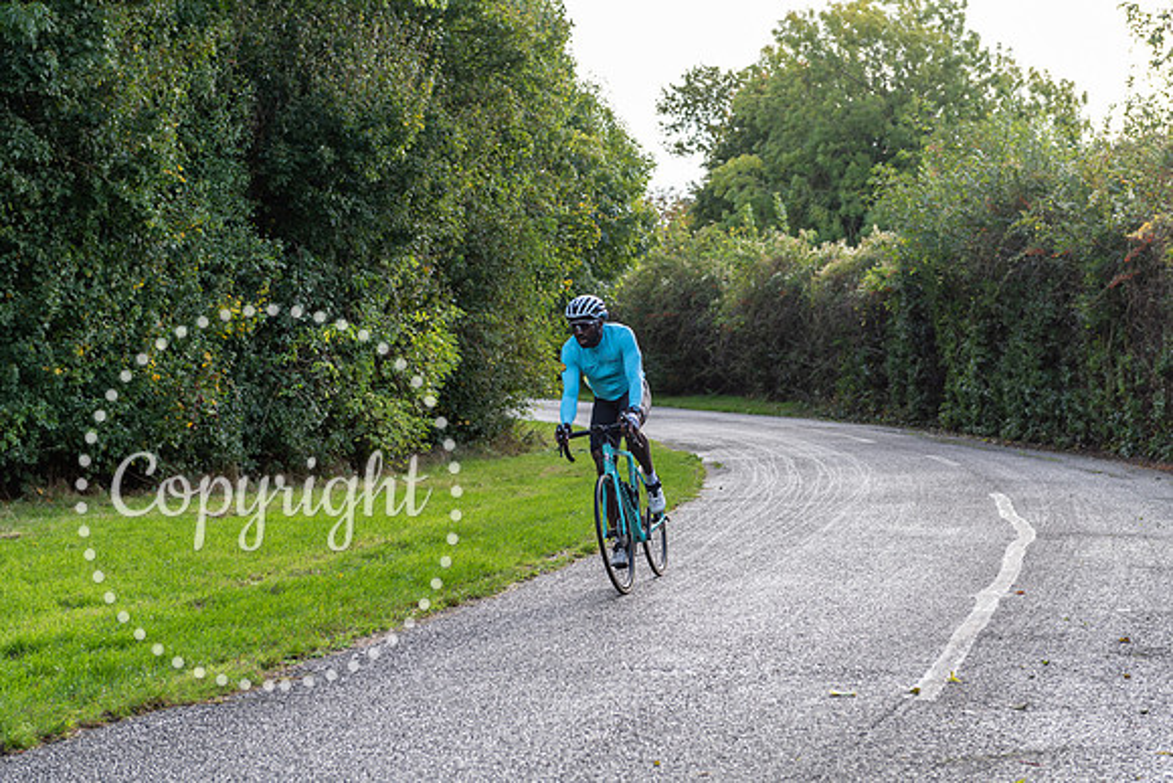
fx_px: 2151
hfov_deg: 30.5
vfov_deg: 20.6
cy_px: 392
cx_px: 586
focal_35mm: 66
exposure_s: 1/400
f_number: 4
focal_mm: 66
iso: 200
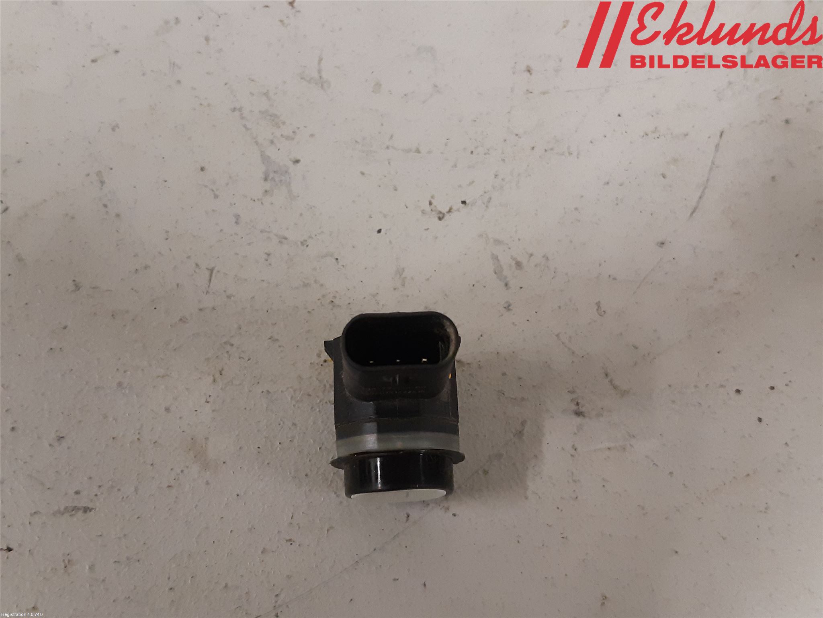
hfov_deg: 67.3
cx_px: 412
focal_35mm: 26
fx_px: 618
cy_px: 309
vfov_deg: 53.1
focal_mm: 3.93
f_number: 1.7
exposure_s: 1/50
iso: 250
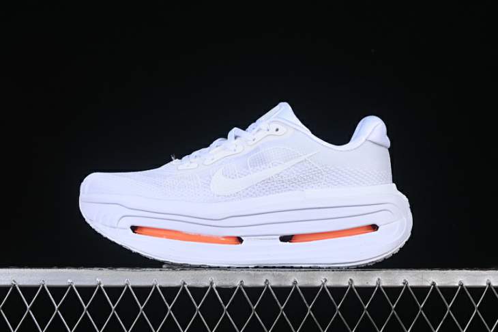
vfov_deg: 18.2
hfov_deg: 27.0
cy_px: 166
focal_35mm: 75
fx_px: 1037
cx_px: 249
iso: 160
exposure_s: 1/125
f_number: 8
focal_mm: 50
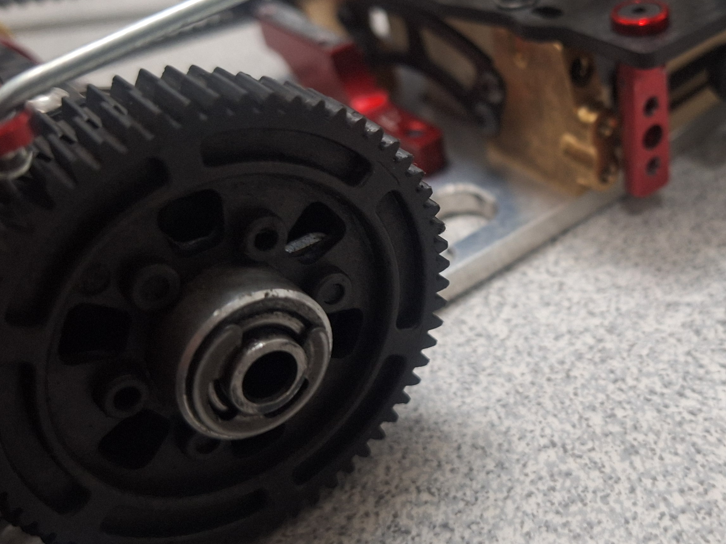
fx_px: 860
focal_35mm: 41
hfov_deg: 44.7
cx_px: 515
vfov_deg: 35.1
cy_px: 225
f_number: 1.8
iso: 400
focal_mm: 5.54
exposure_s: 1/25
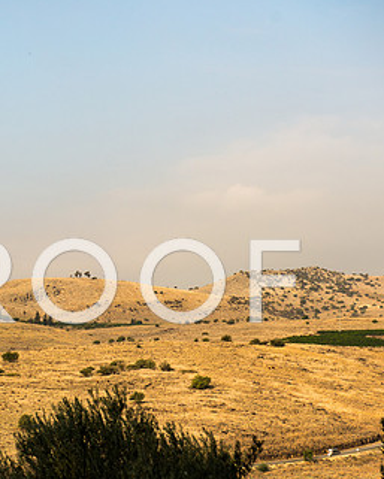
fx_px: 1590
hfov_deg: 13.7
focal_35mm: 112
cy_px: 281
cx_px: 87
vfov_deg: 17.1
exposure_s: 1/1000
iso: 100
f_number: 4
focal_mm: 66
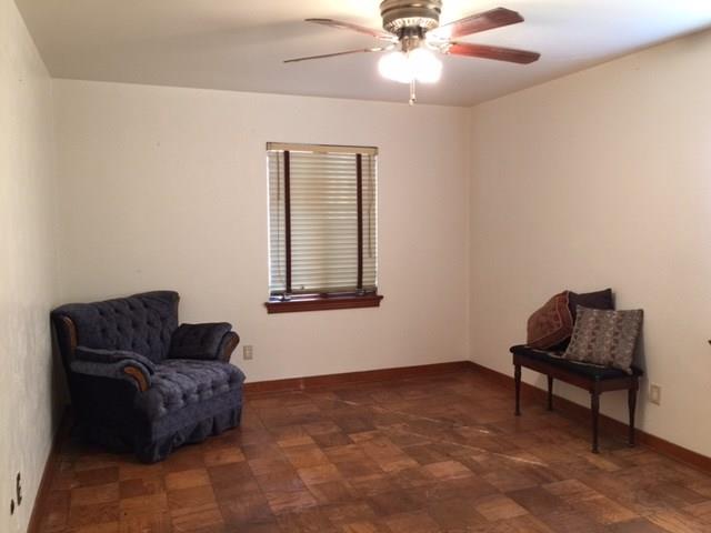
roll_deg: -0.2
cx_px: 356
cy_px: 266
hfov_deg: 61.7
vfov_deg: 48.2
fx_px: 596
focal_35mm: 29
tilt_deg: -3.9
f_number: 2.2
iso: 64
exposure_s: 1/15
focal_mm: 4.15
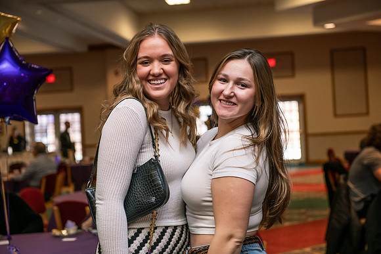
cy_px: 127
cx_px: 190
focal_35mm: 62
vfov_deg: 21.9
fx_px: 656
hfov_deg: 32.4
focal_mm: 62
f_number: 4
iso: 1600
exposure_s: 1/200
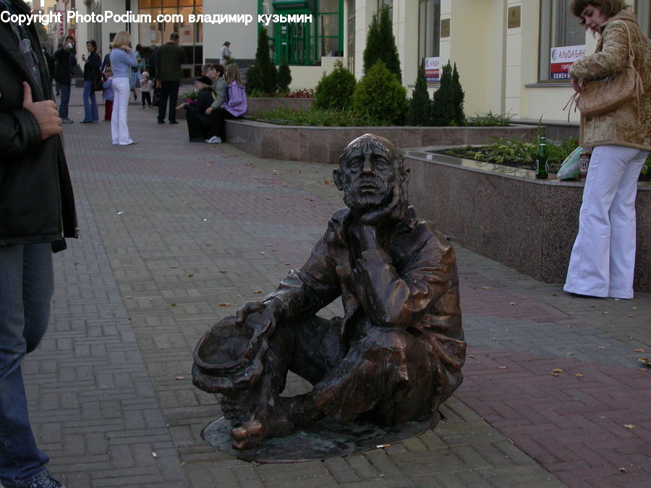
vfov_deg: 25.7
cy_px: 244
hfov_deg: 33.8
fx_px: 1072
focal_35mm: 57
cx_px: 326
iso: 100
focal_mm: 11.8
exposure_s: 1/250
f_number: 3
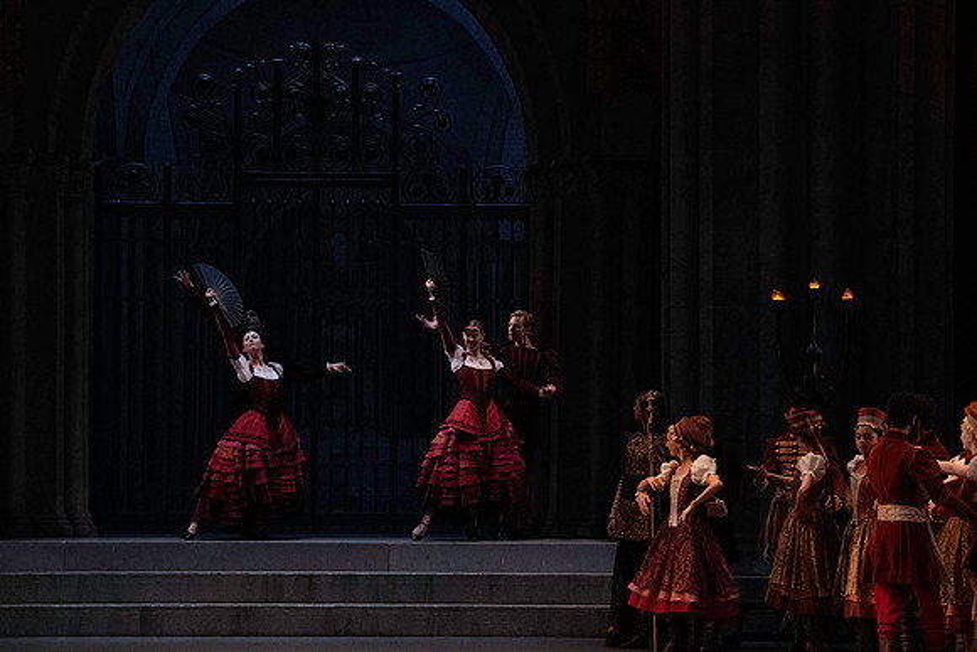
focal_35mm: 158
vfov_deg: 8.7
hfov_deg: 13.0
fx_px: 4289
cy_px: 326
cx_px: 488
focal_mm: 158
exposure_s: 1/400
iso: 12800
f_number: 7.1
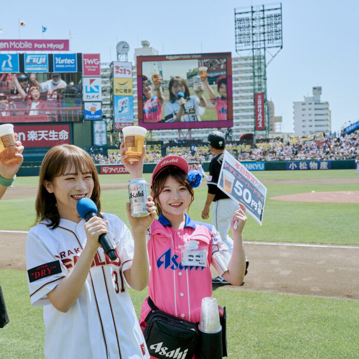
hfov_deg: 29.8
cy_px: 182
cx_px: 66
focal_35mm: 56
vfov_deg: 30.6
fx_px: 657
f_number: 8
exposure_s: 1/500
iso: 400
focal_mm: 38
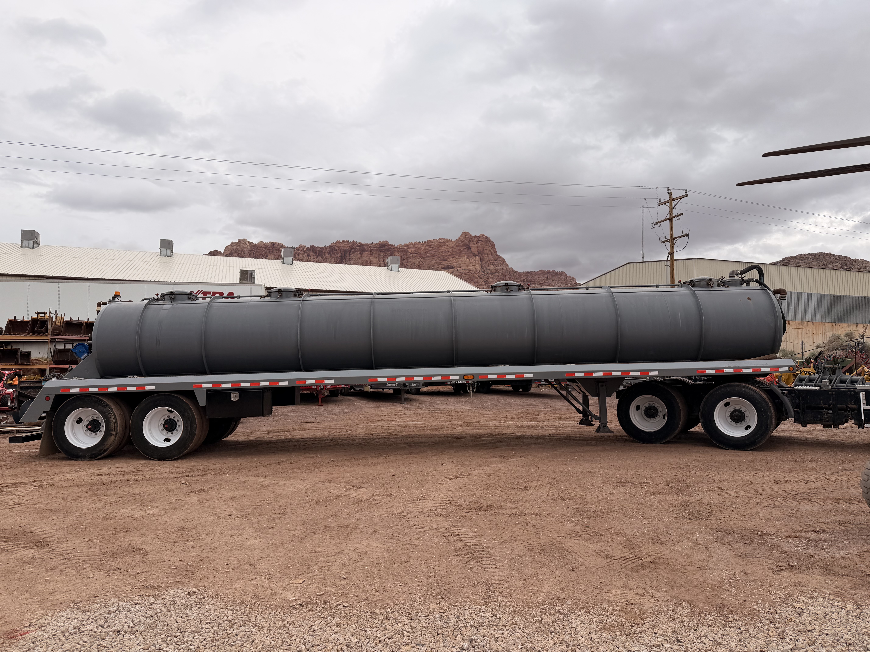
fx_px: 603
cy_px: 326
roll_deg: +0.2
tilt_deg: +4.0
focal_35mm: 24
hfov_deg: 71.6
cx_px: 435
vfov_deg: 56.8
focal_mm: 6.76
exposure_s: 1/1005
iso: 80
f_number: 1.78
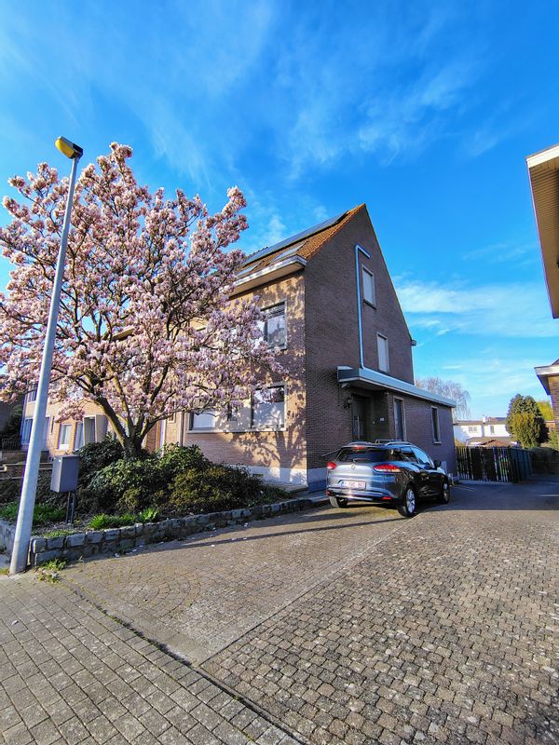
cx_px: 280
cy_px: 372
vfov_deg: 94.5
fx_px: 345
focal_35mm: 16
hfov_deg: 78.1
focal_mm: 2.13
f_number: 2.2
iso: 100
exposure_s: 1/366
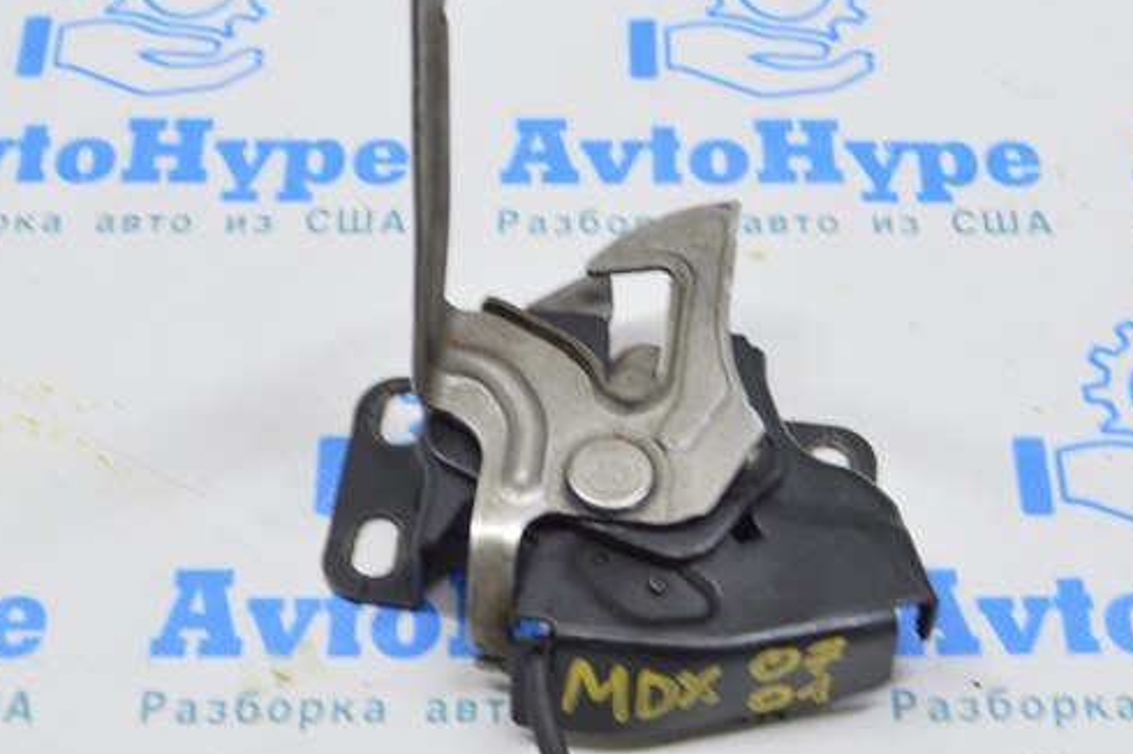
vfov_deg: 18.8
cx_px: 557
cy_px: 258
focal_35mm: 72
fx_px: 2266
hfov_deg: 28.1
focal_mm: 23
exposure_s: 1/20
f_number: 5.6
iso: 400
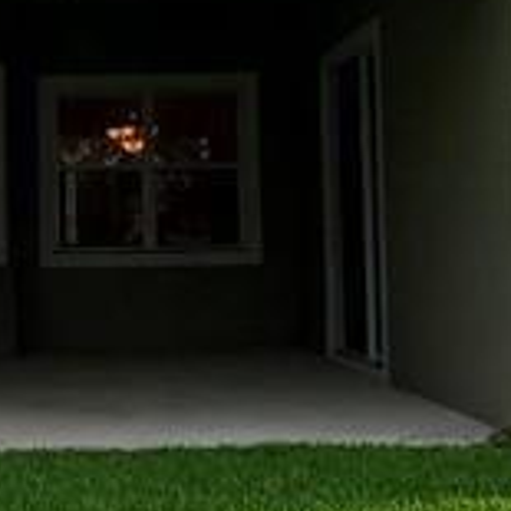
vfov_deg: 22.7
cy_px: 214
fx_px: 1269
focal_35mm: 76
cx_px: 53
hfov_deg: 22.2
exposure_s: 1/605
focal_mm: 1.8
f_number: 2.2
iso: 50
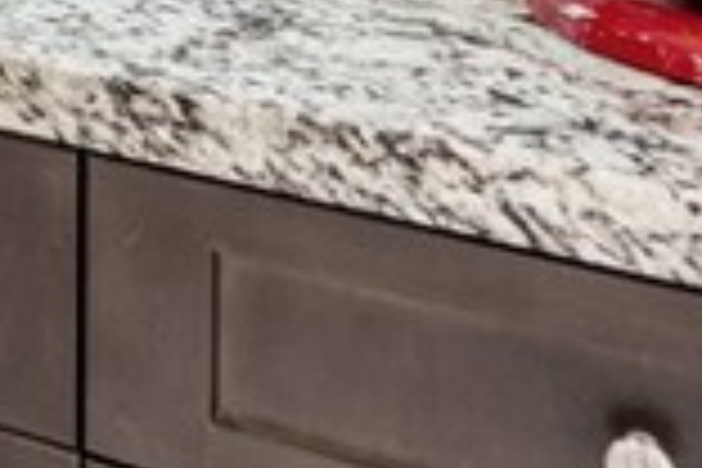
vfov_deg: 10.8
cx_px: -972
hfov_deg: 13.9
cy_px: -695
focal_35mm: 105
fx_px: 2047
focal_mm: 16
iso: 400
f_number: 8
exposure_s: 1/250
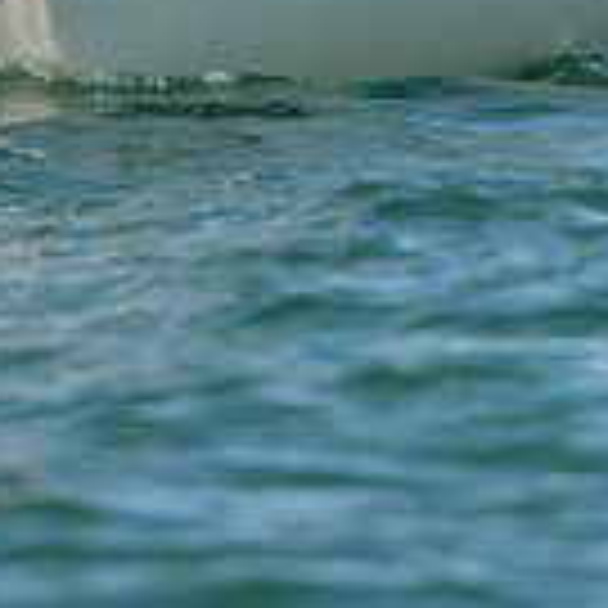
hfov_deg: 1.6
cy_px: -241
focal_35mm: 1092
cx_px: 414
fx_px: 21700
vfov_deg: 1.6
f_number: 5.6
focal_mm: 300
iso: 200
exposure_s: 1/1250
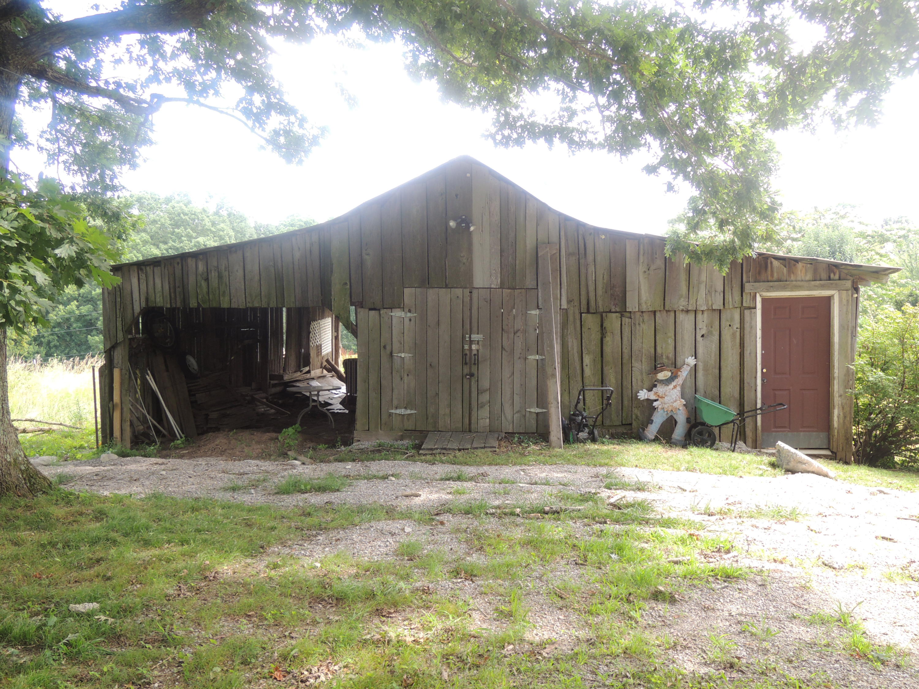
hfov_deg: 58.4
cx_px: 460
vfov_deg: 45.4
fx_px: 823
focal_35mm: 31
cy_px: 344
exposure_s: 1/80
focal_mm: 5.5
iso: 100
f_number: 3
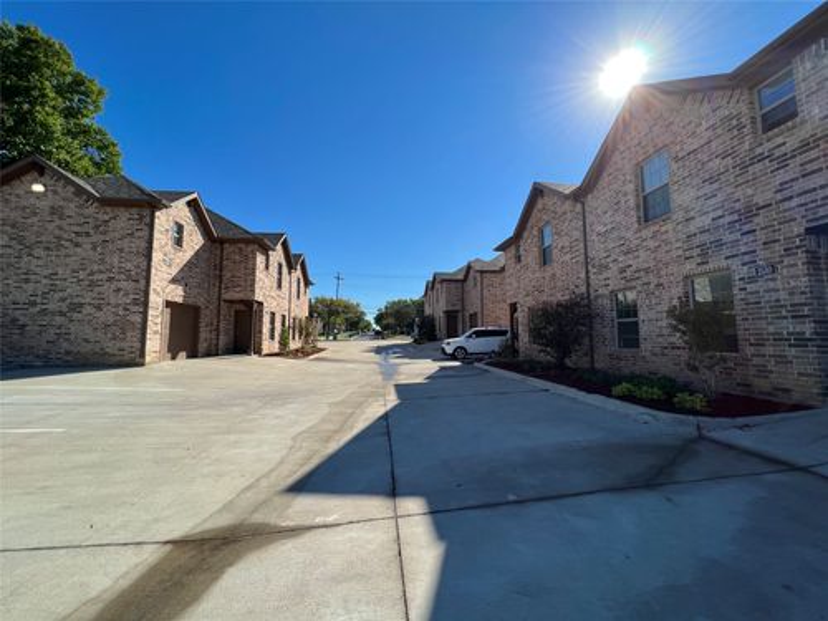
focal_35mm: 13
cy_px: 310
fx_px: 311
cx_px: 414
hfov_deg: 106.2
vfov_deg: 89.9
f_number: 1.8
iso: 32
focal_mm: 1.57
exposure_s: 1/1783
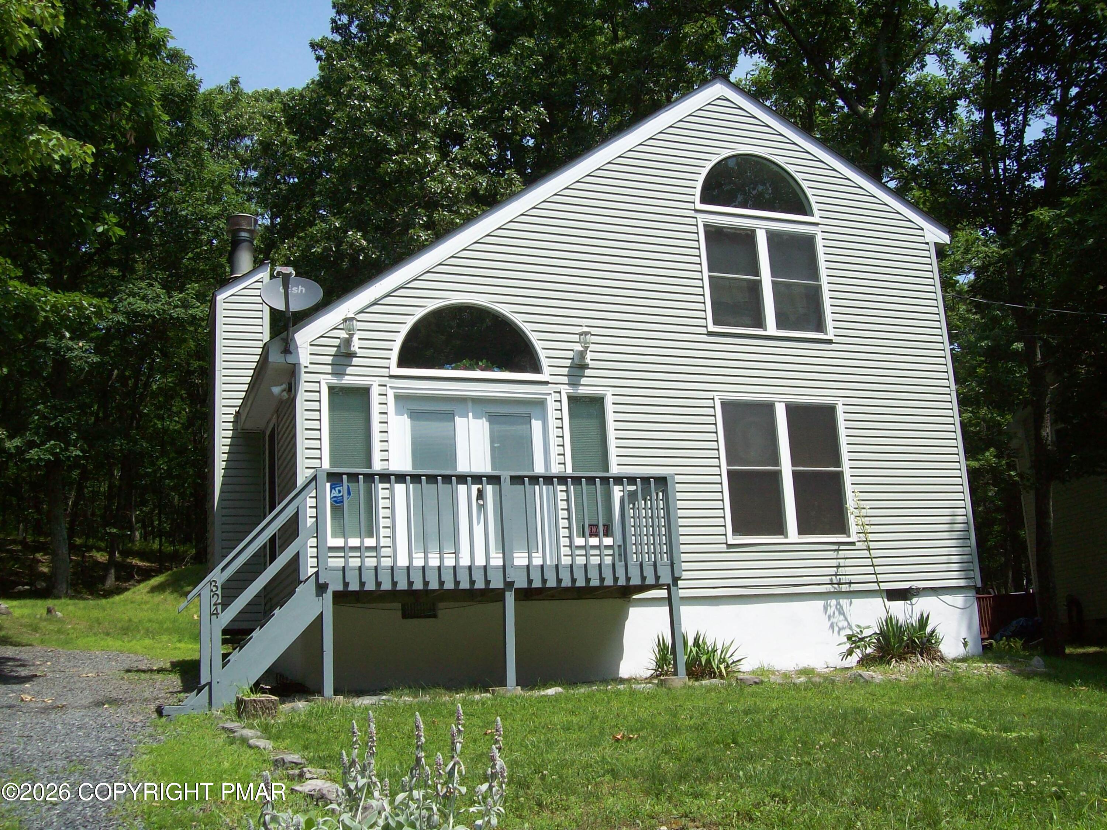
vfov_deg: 39.7
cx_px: 554
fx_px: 1151
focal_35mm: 36
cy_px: 415
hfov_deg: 51.4
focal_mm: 6
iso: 80
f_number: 4.8
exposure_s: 1/413
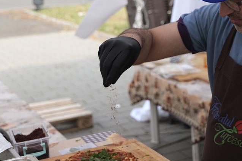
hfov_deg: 24.3
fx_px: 545
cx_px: 219
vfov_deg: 16.8
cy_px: 62
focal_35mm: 81
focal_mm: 43
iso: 200
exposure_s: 1/1000
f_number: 4
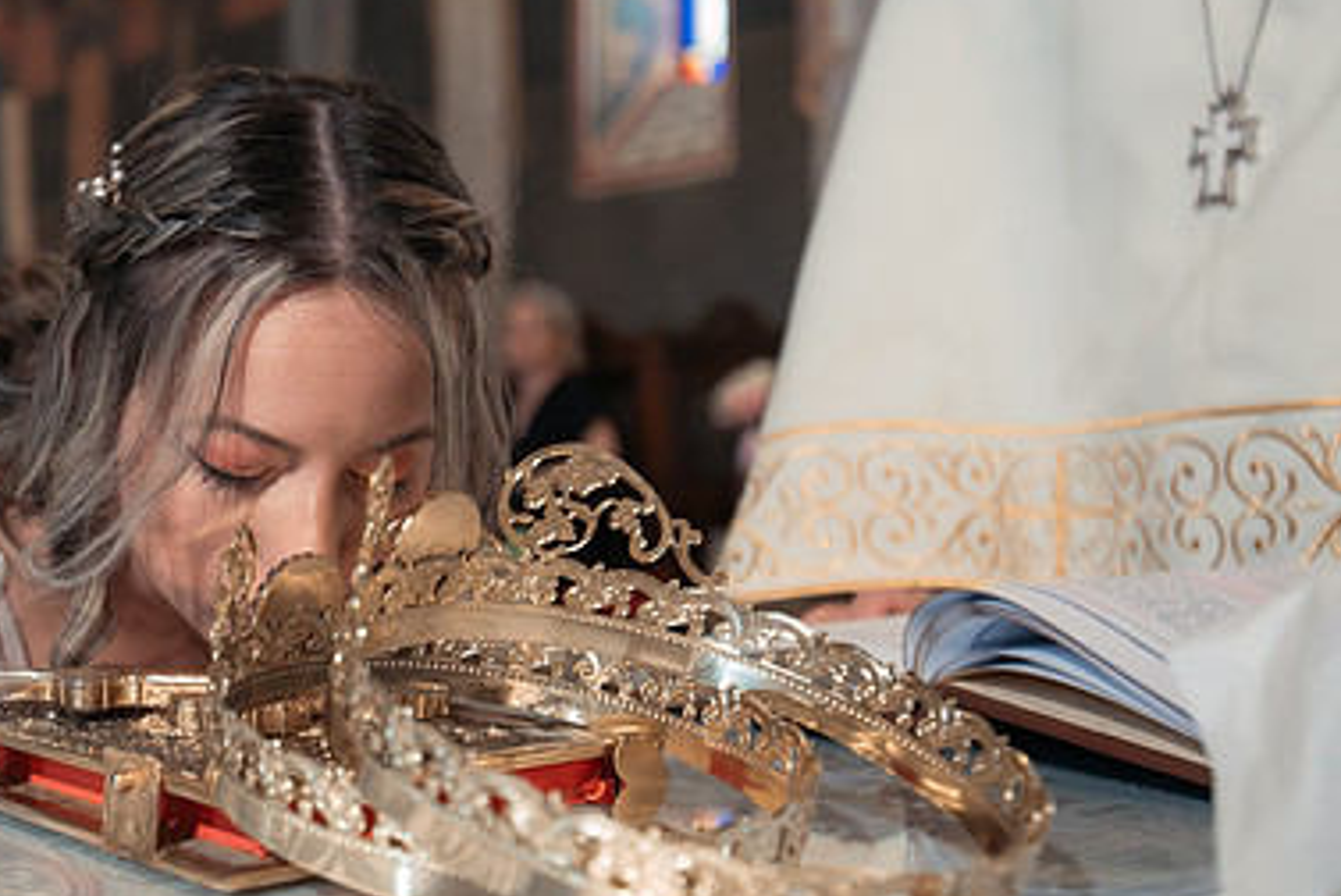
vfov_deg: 25.1
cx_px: 234
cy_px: 534
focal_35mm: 54
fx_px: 2013
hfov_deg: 35.4
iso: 4000
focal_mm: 30
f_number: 2.8
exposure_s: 1/200
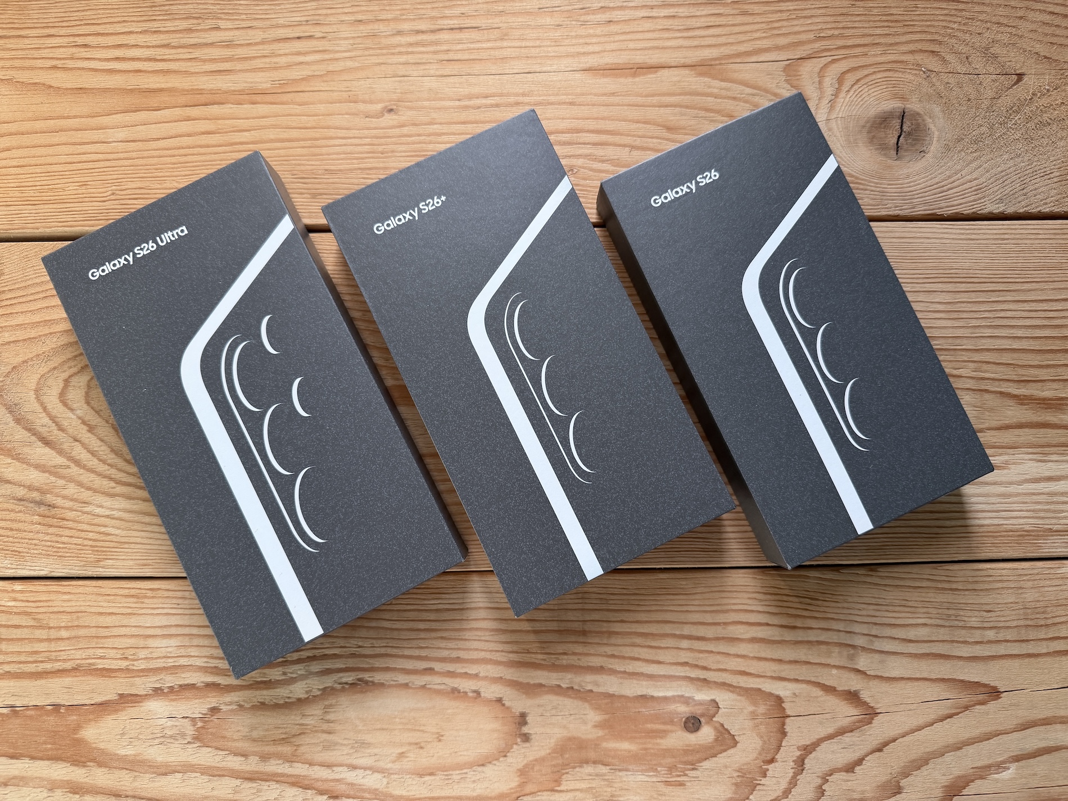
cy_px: 400
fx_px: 740
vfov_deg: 56.8
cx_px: 534
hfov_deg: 71.6
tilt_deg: -85.0
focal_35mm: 24
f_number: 1.78
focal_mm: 6.76
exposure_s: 1/121
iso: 160
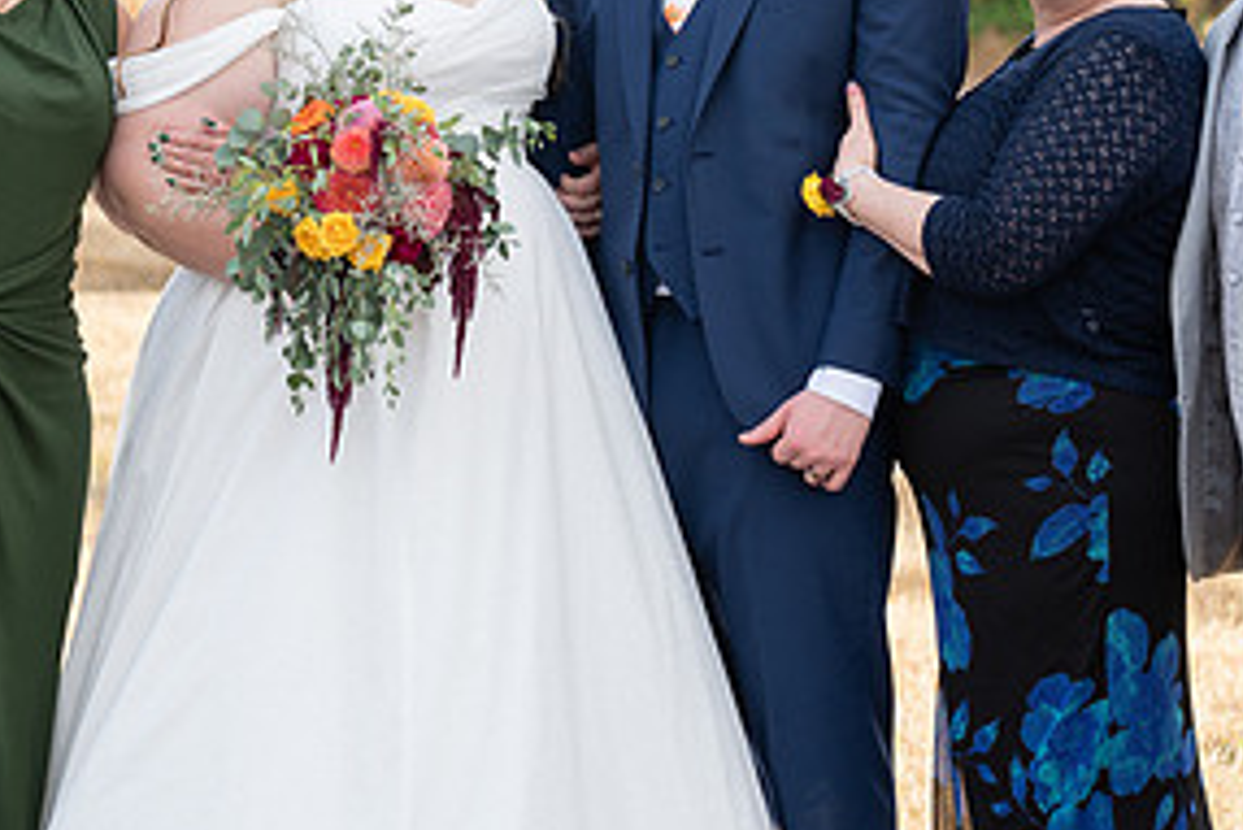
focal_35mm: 203
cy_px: 159
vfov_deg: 6.8
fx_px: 7012
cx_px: 565
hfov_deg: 10.1
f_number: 5
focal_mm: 100
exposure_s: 1/320
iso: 250
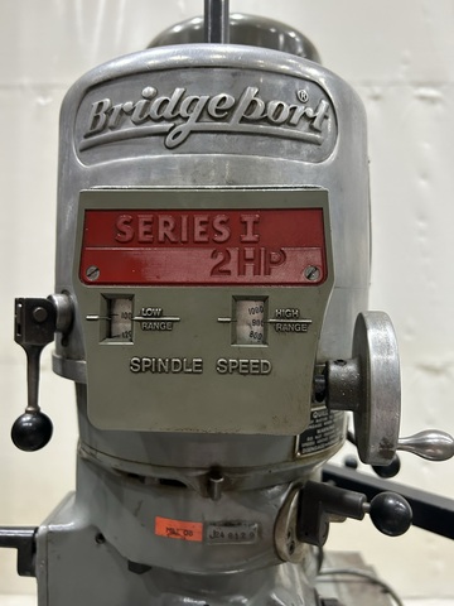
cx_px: 227
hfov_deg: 53.1
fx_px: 455
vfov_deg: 67.3
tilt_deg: +1.7
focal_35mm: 26
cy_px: 303
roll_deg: +0.4
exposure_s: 1/60
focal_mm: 5.7
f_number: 1.5
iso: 400
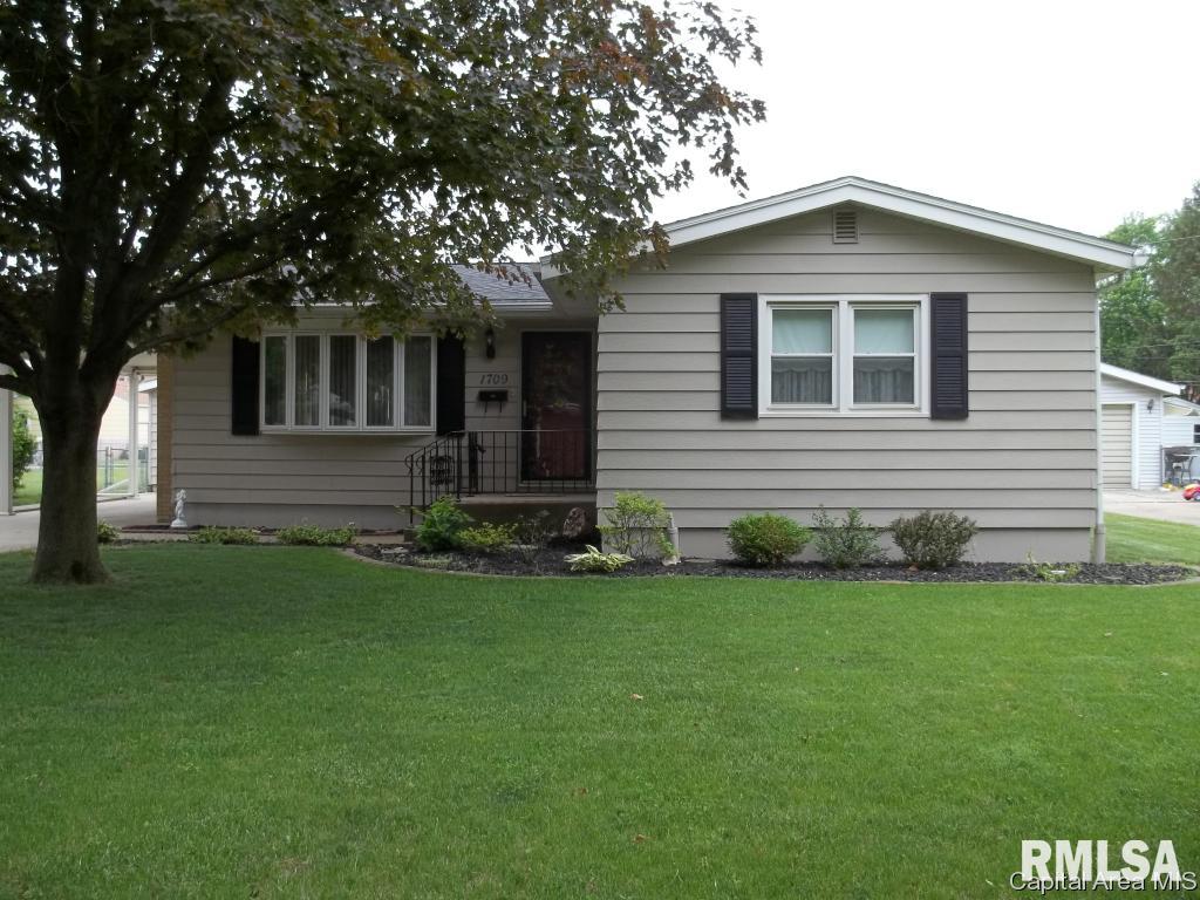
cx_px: 600
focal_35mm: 33
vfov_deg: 42.9
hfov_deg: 55.4
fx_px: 1144
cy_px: 450
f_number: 3.3
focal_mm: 5.9
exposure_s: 1/200
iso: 64
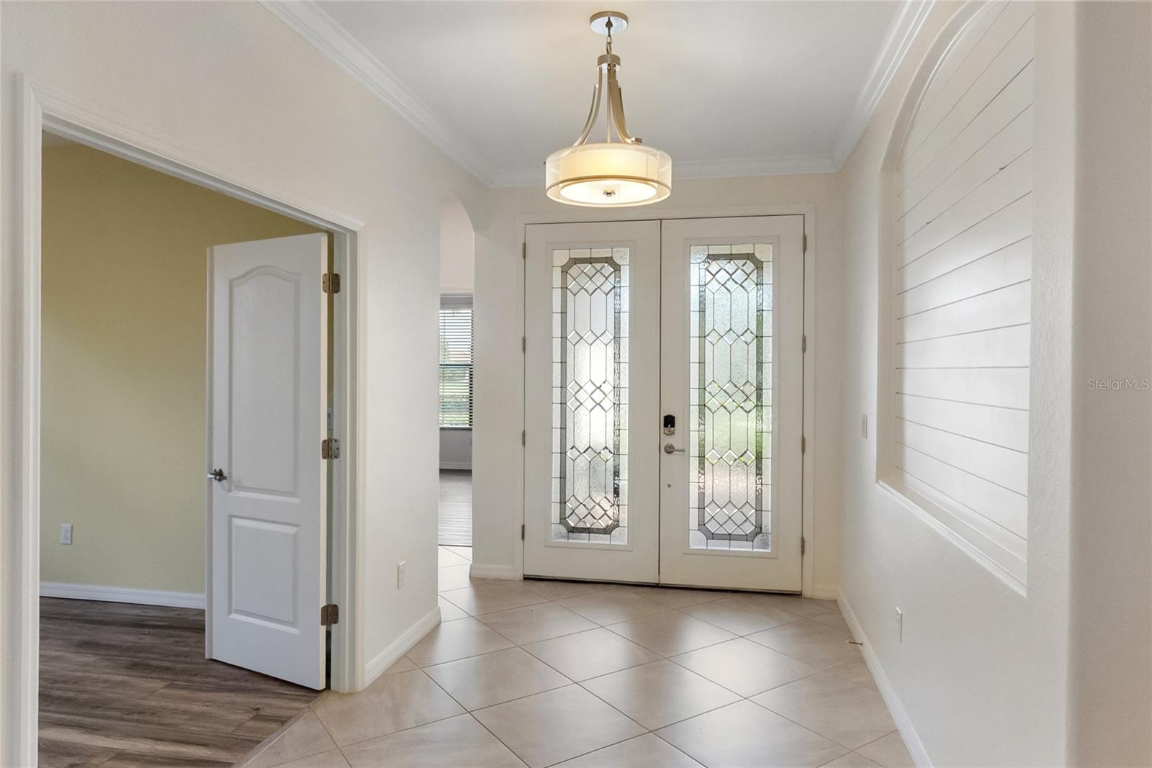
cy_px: 384
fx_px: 672
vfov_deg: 59.5
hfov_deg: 81.2
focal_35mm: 21
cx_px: 576
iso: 1250
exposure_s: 1/30
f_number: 9.5
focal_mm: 14
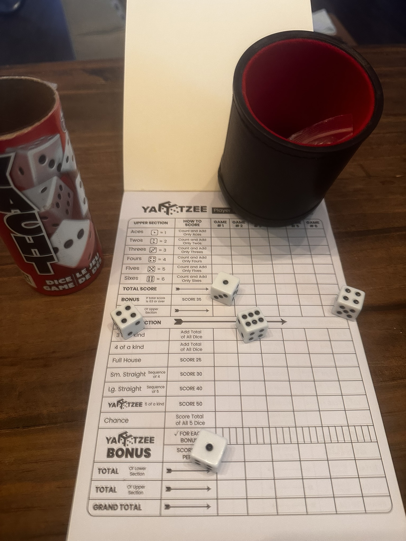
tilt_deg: -53.6
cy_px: 270
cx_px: 203
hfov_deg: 56.8
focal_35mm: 24
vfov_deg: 71.6
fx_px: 375
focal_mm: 6.86
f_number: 1.78
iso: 250
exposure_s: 1/60
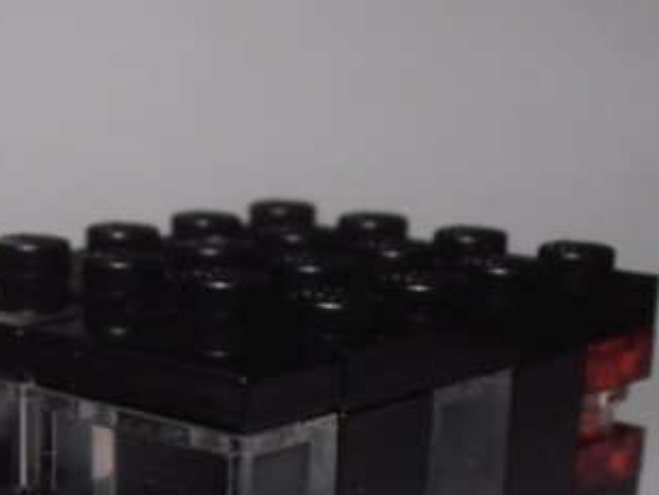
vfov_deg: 13.1
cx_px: 165
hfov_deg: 18.1
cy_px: 706
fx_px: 2056
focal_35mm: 108
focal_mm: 6.61
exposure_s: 1/60
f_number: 3.9
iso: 80
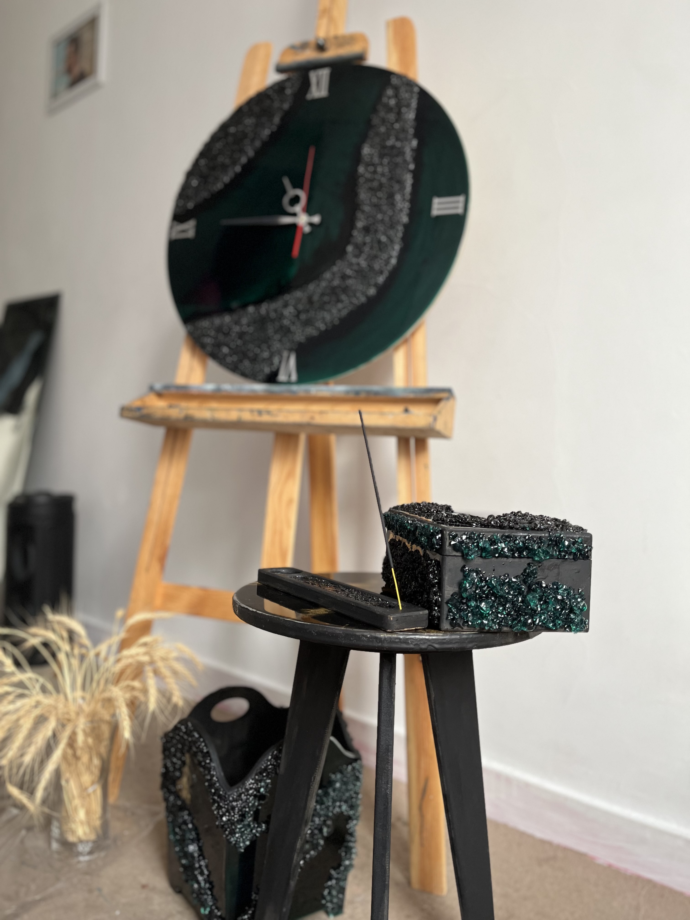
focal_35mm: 26
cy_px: 460
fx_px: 691
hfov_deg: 53.1
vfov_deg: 67.3
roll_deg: -1.8
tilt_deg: -0.7
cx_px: 345
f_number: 1.6
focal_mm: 5.1
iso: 125
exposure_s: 1/60
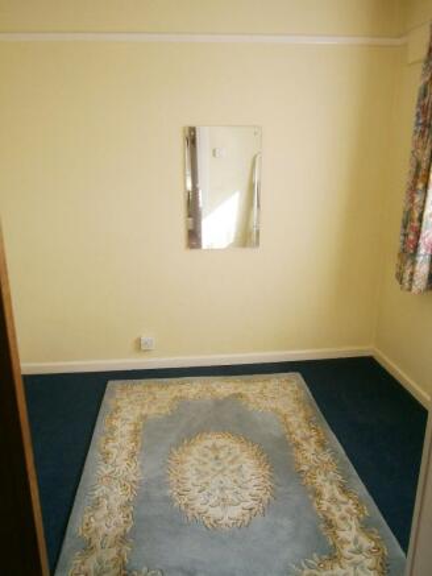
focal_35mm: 26
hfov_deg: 53.1
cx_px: 216
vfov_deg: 67.3
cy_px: 288
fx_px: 432
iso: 80
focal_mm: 4.7
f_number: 2.8
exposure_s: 1/100
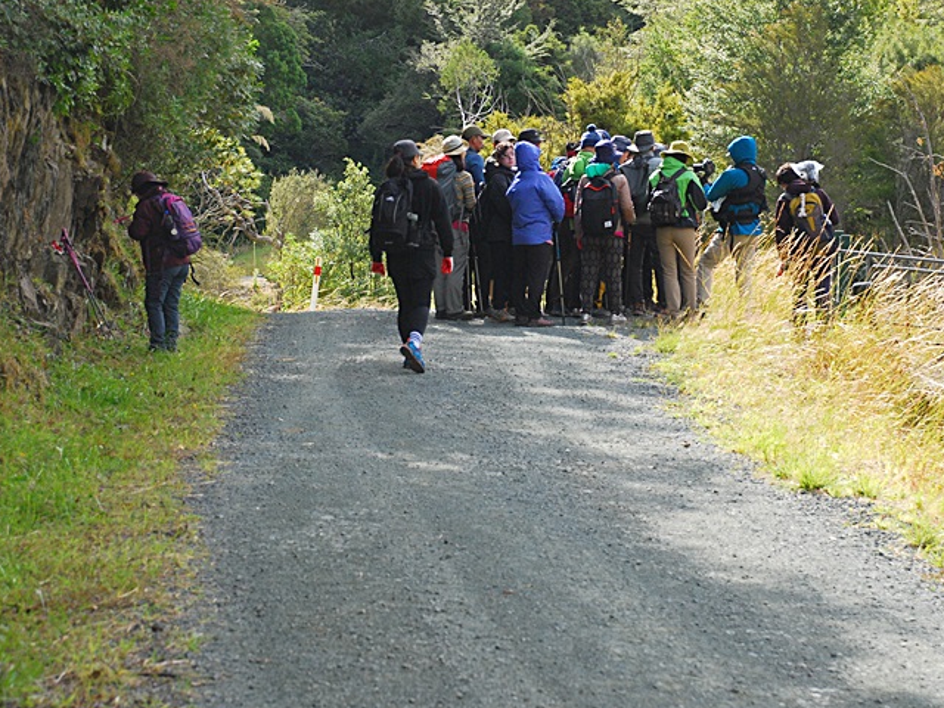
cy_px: 338
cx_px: 531
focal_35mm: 112
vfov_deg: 13.2
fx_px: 3054
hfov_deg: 17.6
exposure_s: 1/500
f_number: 5.3
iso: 400
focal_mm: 62
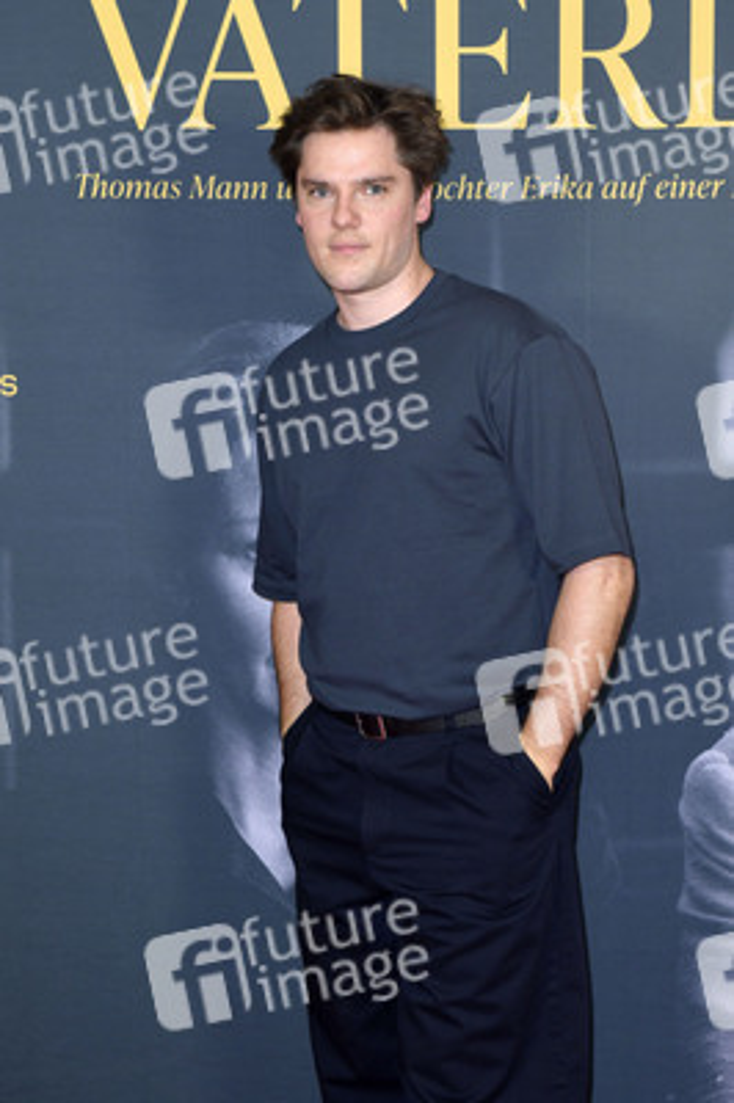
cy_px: 552
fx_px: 2144
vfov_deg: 28.9
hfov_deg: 19.4
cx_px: 367
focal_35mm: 70
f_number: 7.1
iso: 640
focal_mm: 70
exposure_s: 1/250
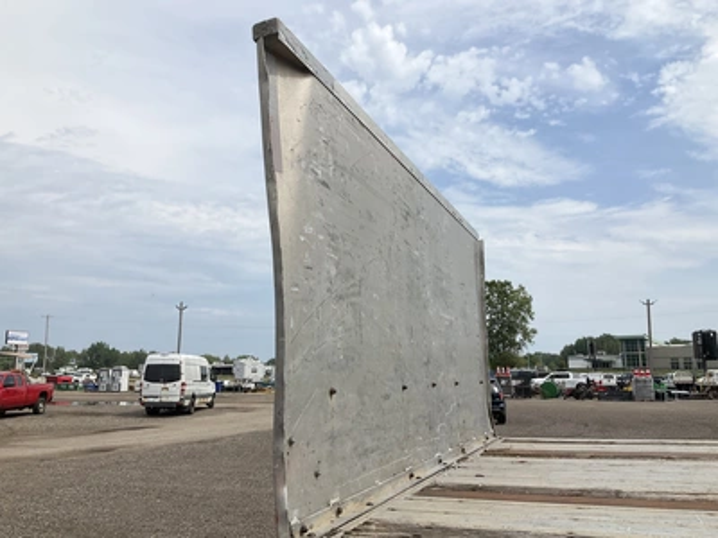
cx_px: 359
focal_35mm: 29
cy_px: 269
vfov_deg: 48.2
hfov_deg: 61.7
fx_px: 602
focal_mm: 3
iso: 25
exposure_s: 1/4065
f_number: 1.8
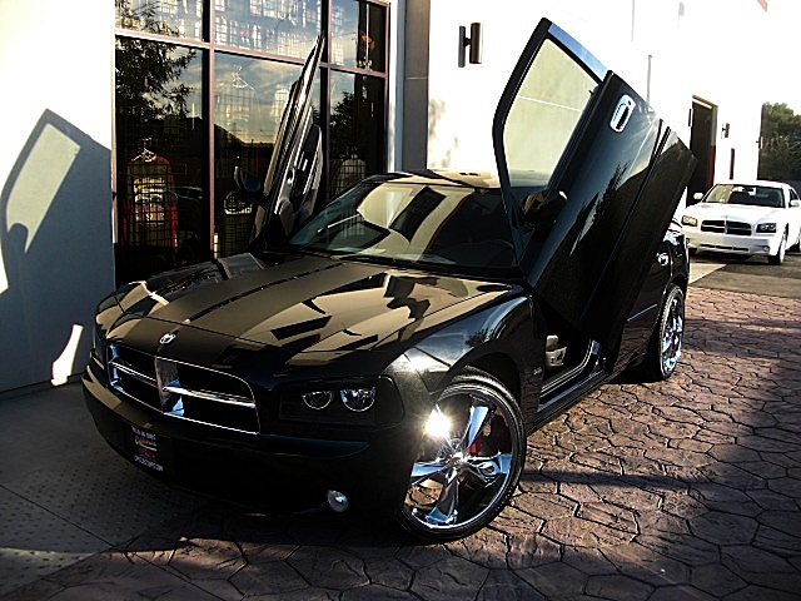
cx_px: 400
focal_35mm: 36
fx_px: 833
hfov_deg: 51.4
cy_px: 300
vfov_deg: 39.7
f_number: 2.8
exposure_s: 1/200
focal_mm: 6.3
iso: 50
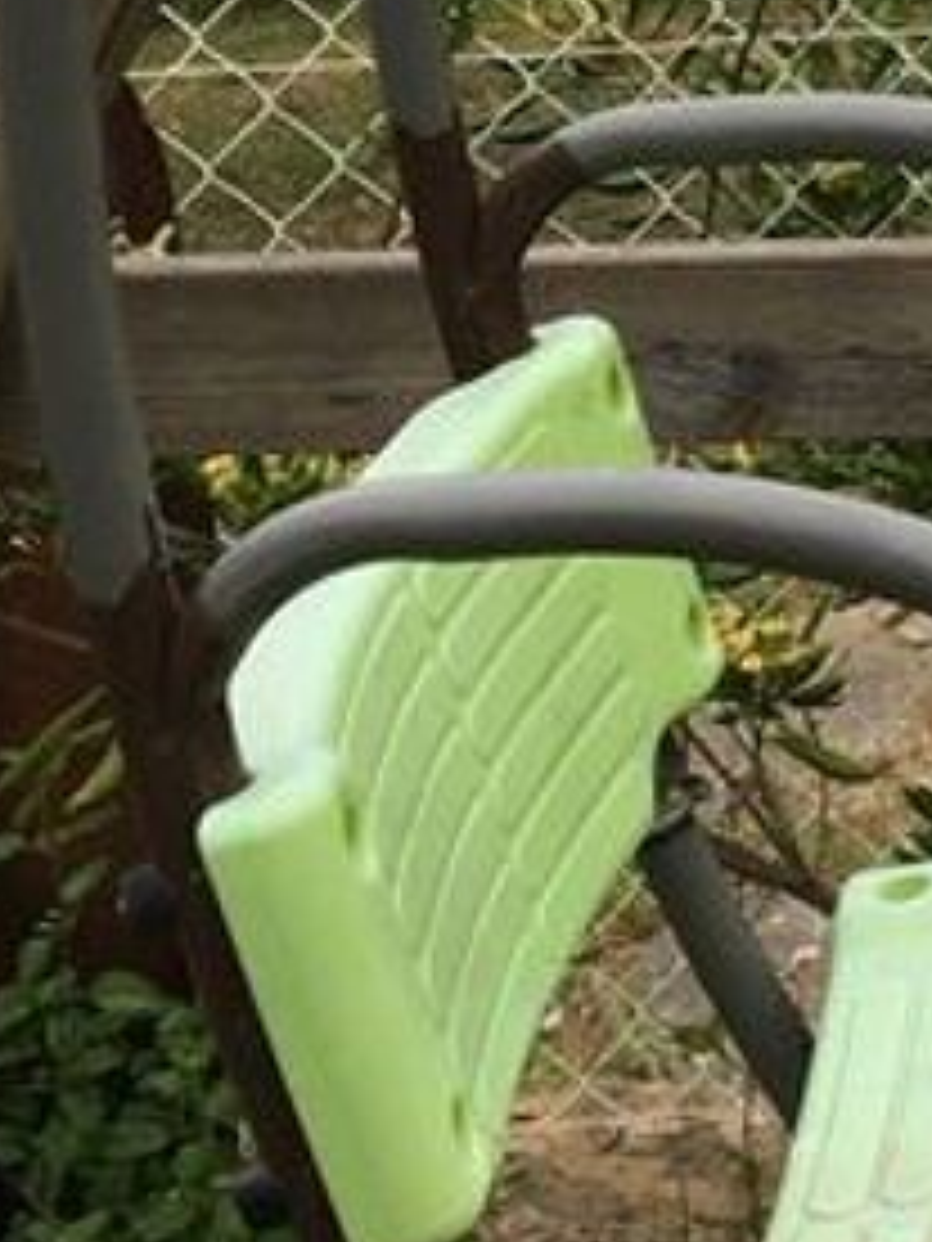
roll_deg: -0.9
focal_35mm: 140
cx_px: 1859
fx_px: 5026
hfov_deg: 9.8
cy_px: -169
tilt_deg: -13.1
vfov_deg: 13.8
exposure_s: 1/516
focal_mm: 4.15
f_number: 2.2
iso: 25
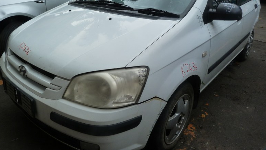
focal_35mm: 28
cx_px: 132
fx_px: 198
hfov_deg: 67.9
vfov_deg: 41.2
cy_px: 54
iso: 125
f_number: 5
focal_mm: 4.5
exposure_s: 1/200
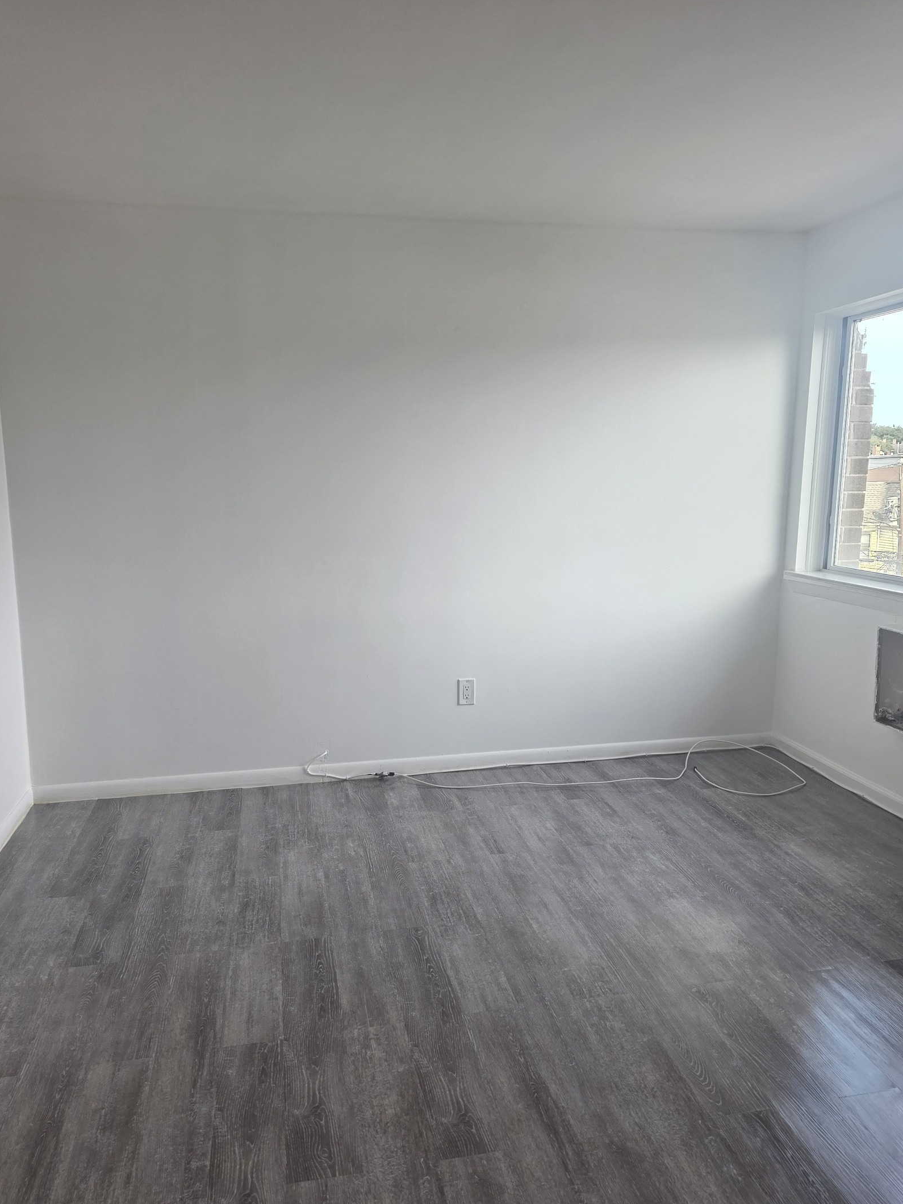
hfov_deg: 54.9
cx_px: 434
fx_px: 870
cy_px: 624
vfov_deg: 69.4
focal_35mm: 25
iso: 25
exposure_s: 1/55
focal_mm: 6.3
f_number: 1.7
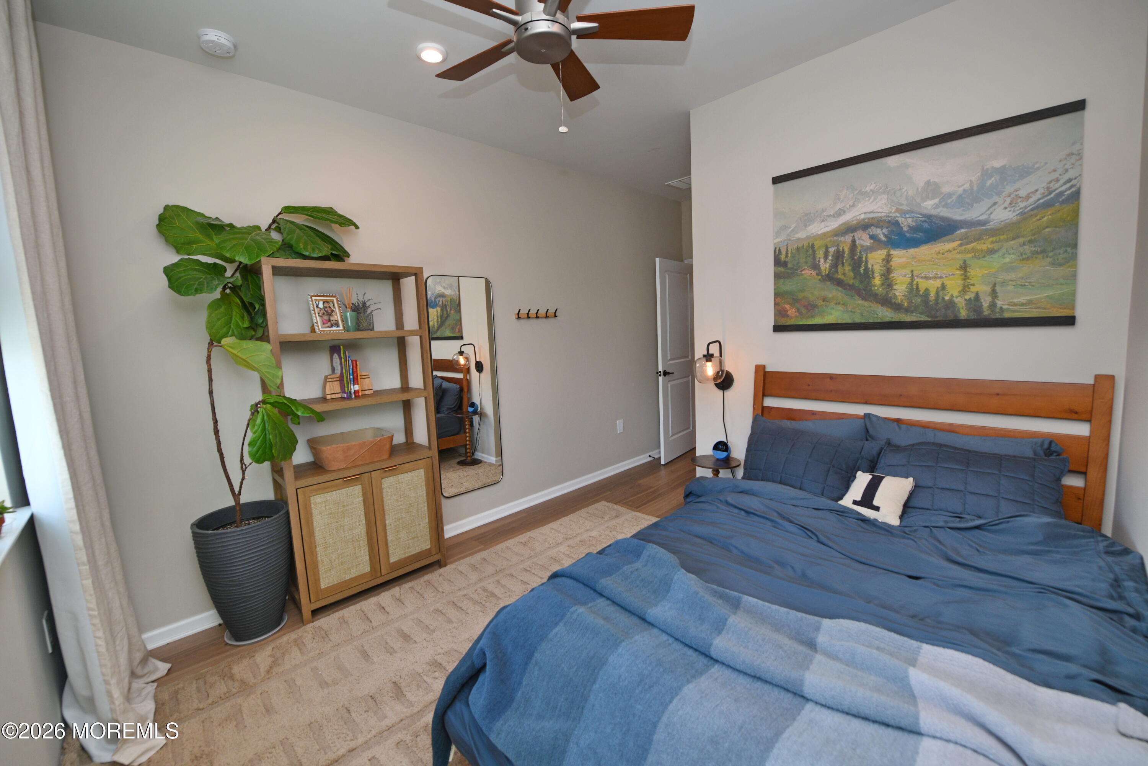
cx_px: 574
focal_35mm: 14
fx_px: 446
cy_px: 383
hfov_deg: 104.3
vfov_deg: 81.2
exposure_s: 1/60
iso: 400
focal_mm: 14
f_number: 5.6
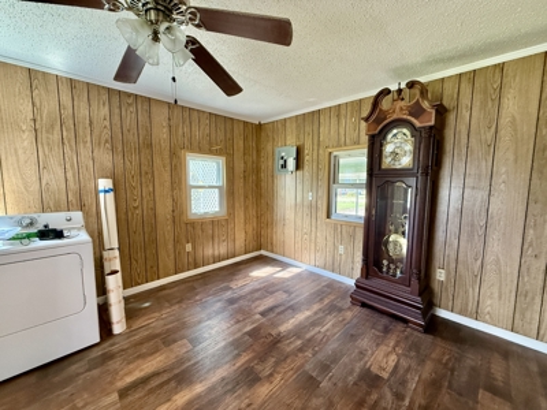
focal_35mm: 14
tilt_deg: -5.2
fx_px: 221
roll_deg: -0.8
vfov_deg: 85.7
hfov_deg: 102.1
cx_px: 274
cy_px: 205
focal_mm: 2.22
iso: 400
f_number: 2.2
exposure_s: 1/60
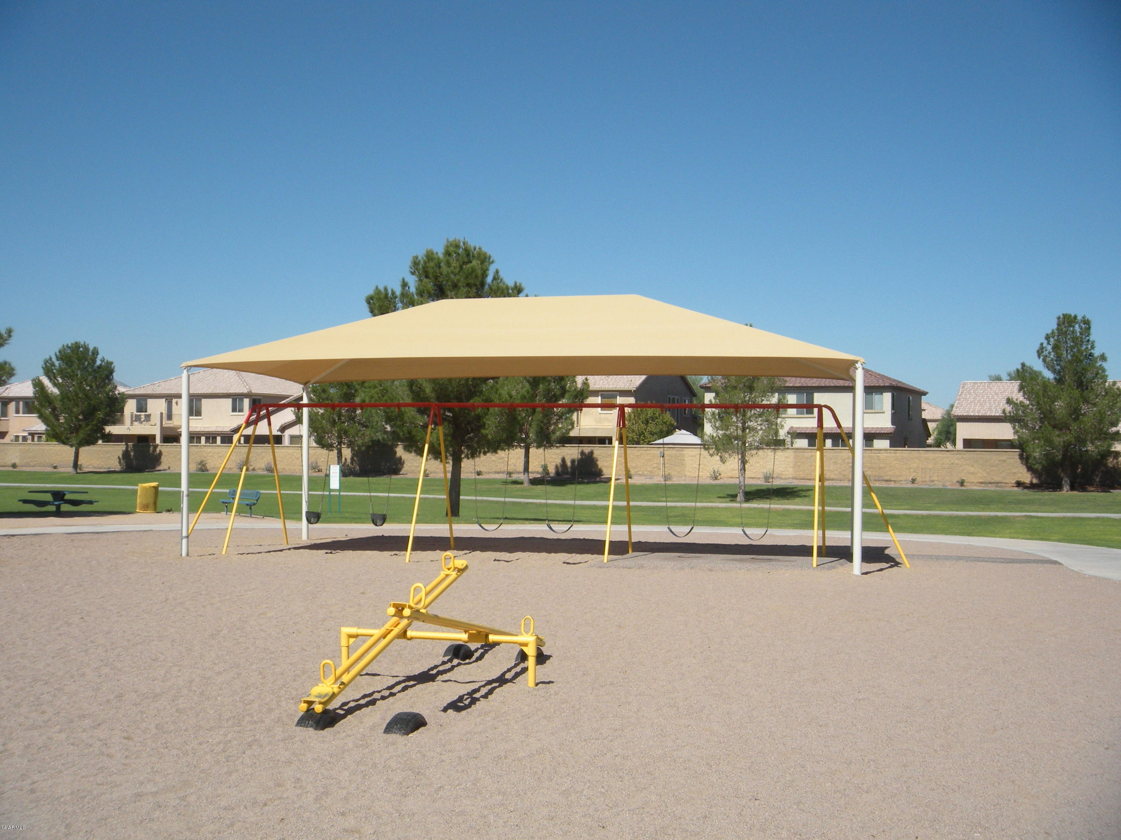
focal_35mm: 45
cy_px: 425
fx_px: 1457
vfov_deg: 32.2
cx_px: 561
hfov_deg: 42.1
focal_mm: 7.4
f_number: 7.1
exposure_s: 1/423
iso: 89
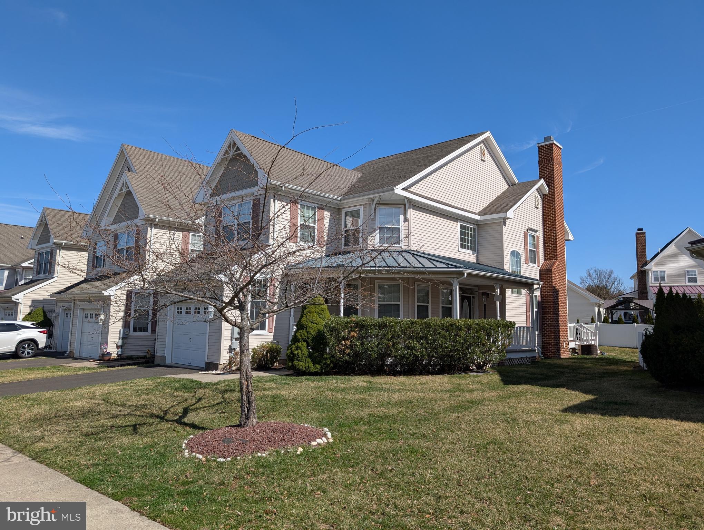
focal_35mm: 24
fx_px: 489
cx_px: 352
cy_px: 265
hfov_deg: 71.5
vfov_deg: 56.9
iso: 21
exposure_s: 1/1689
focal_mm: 6.9
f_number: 1.68
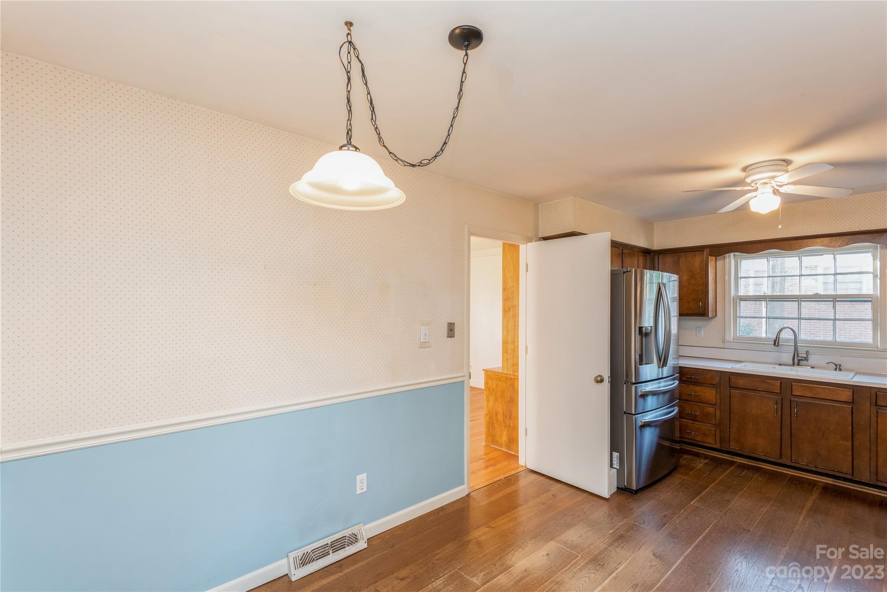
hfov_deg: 96.7
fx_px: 394
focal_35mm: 16
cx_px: 444
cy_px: 296
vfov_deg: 73.8
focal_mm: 16
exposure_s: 1/4
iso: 320
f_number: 8
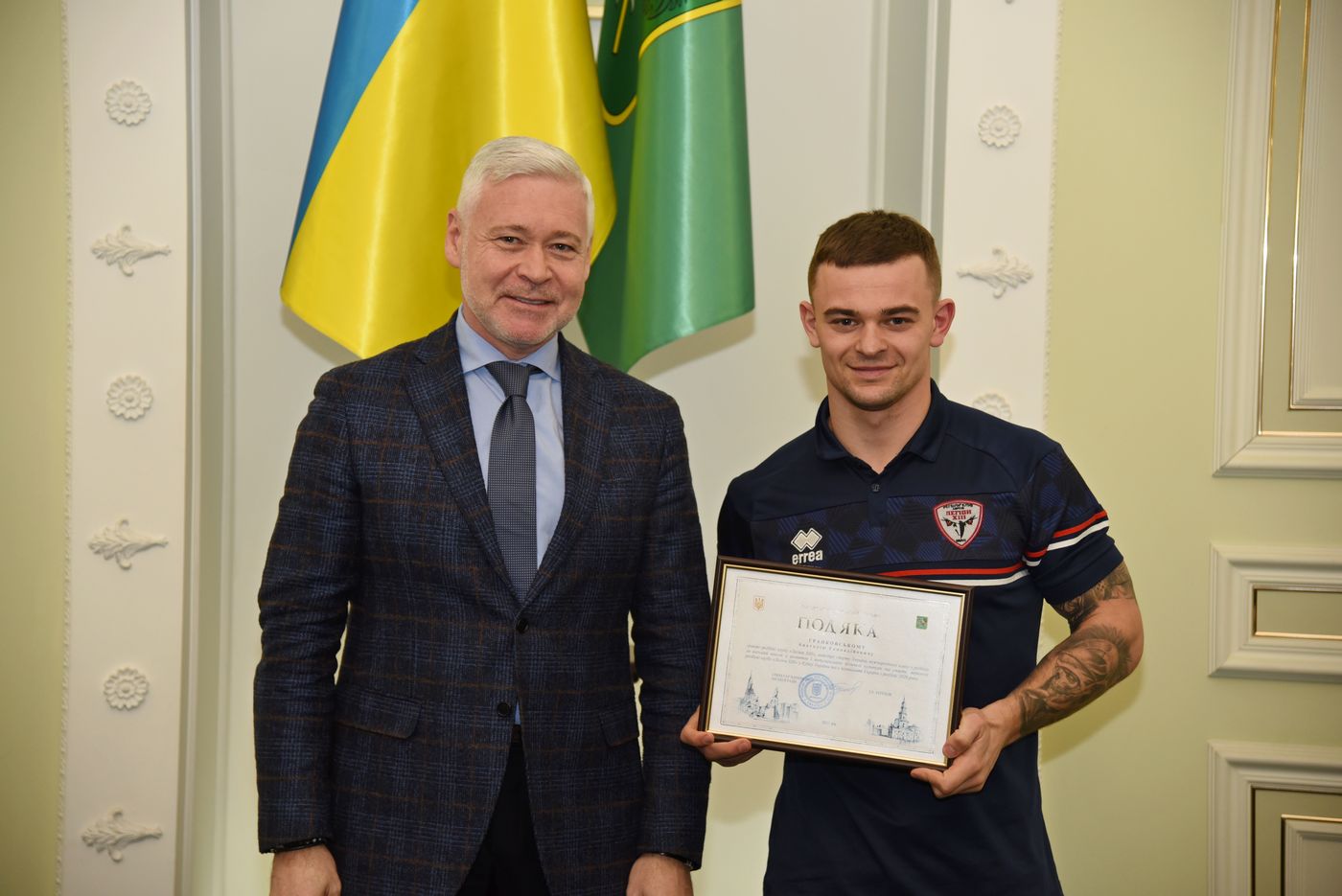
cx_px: 671
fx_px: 2909
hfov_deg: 26.0
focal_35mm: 78
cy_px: 448
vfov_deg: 17.5
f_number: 4
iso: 1000
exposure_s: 1/200
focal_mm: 78
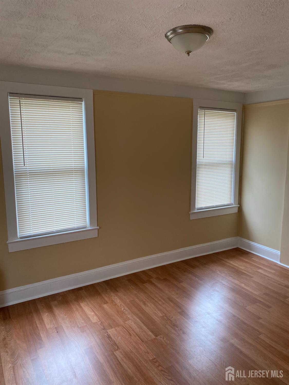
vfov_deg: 67.3
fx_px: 289
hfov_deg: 53.1
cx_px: 144
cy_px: 192
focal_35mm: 26
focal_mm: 4.25
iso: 125
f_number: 1.8
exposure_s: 1/121
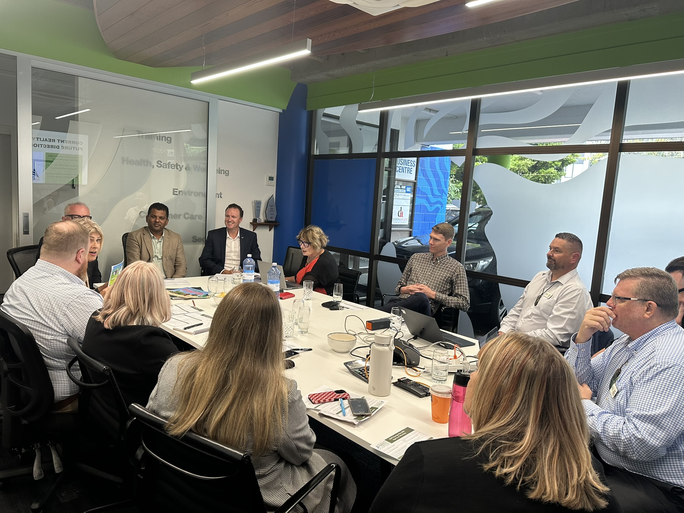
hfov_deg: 71.6
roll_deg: -3.5
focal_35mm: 24
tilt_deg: -6.7
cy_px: 256
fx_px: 474
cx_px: 342
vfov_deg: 56.8
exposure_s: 1/100
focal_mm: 6.86
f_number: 1.78
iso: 160
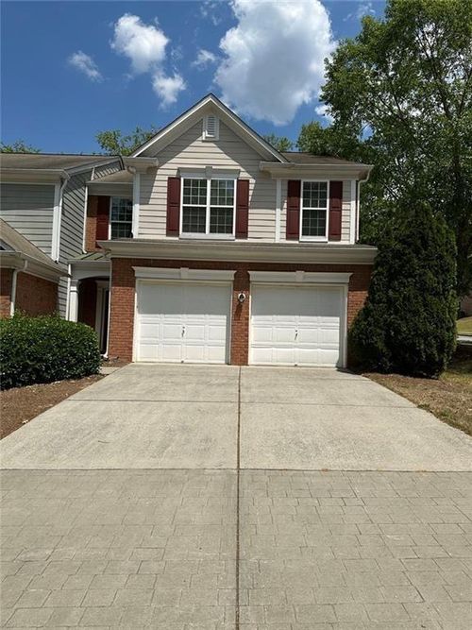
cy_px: 315
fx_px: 436
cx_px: 236
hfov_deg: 56.8
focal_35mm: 24
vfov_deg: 71.6
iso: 80
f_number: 1.78
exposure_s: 1/8197
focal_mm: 6.86
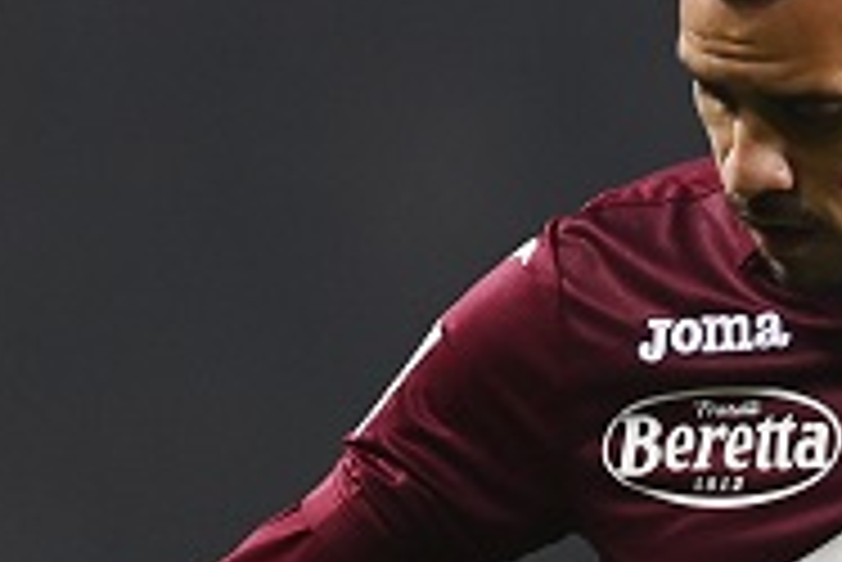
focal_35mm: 1925
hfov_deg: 1.1
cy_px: 1025
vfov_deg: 0.7
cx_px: 554
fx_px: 45057
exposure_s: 1/1000
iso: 2000
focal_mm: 400
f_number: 4.5
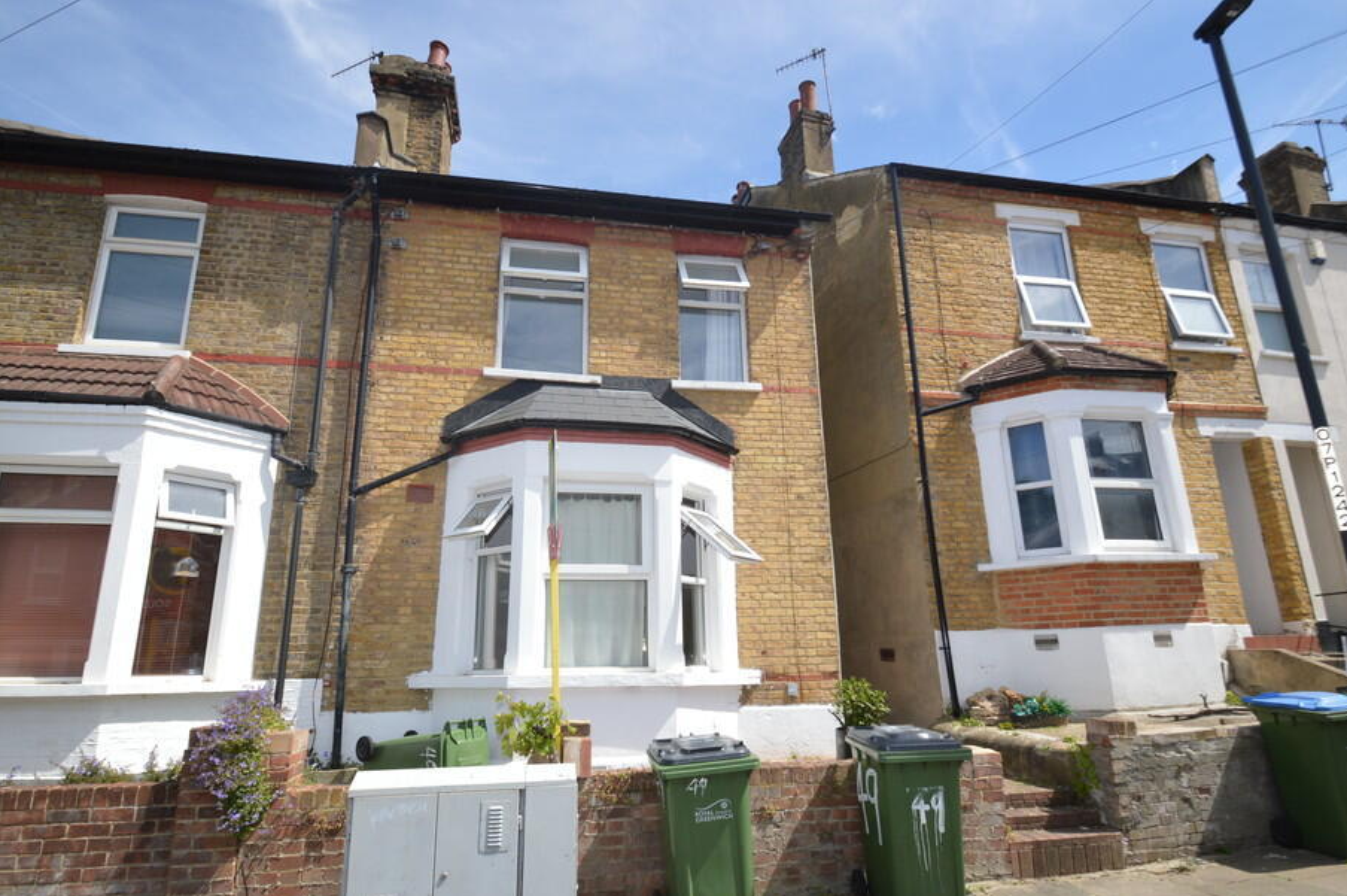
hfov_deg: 93.3
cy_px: 494
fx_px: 635
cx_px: 666
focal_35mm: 17
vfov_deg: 70.1
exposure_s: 1/200
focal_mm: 10
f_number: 8
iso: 100
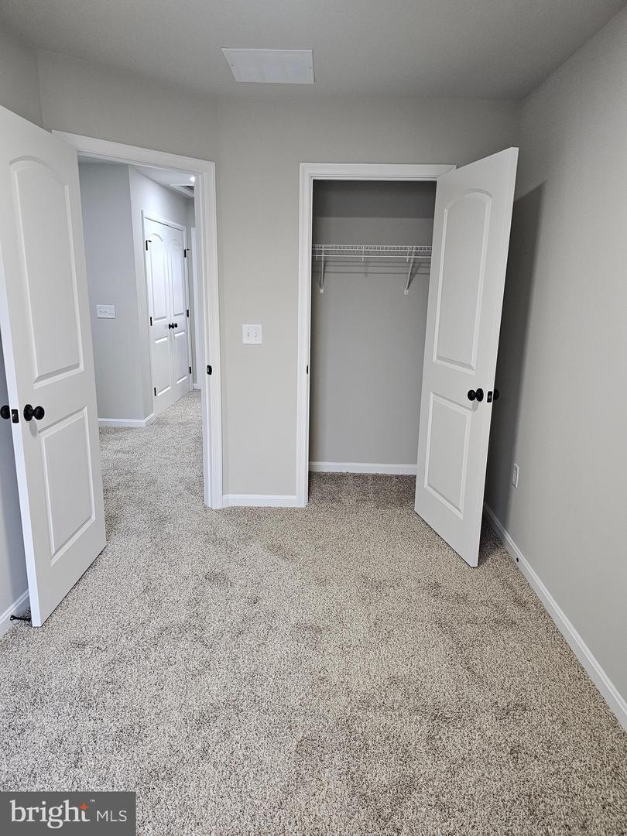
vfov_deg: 73.9
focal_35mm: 23
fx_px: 555
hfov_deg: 58.9
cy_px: 418
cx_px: 314
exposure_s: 1/120
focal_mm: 6.3
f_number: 1.7
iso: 320
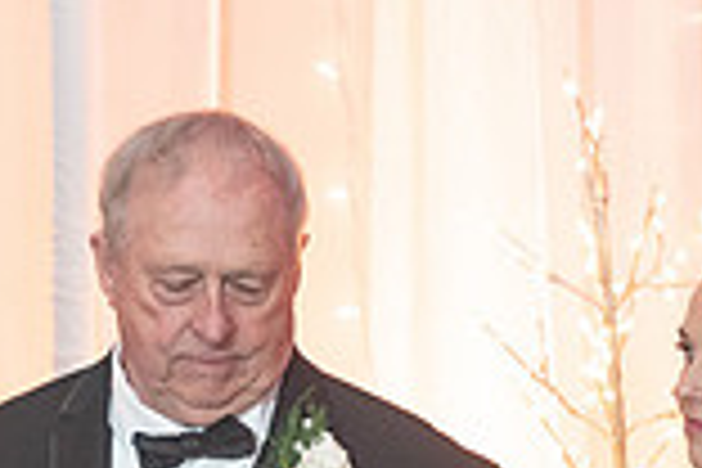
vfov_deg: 4.8
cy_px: 771
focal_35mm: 286
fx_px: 5577
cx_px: 521
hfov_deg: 7.2
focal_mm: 70
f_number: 4
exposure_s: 1/100
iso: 4000
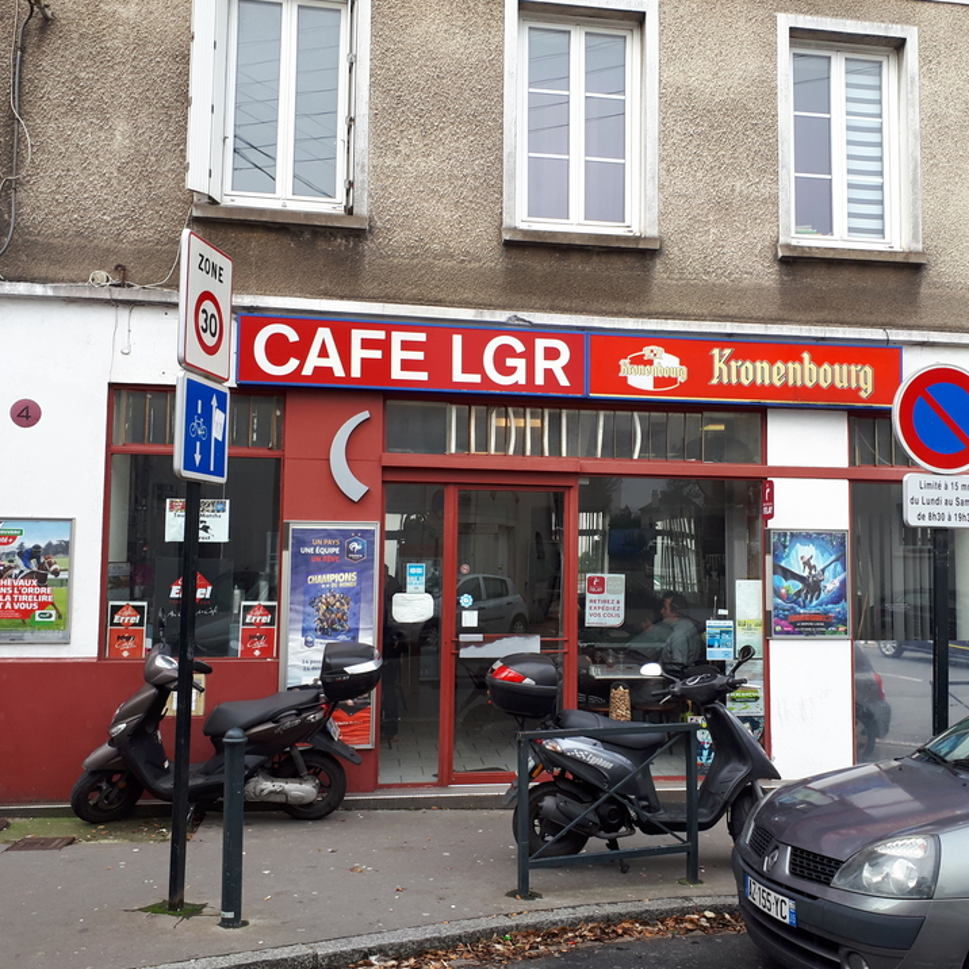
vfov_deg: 51.1
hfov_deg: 51.0
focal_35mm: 32
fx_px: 1013
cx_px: 543
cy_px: 484
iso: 40
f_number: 1.9
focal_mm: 3.6
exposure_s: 1/163
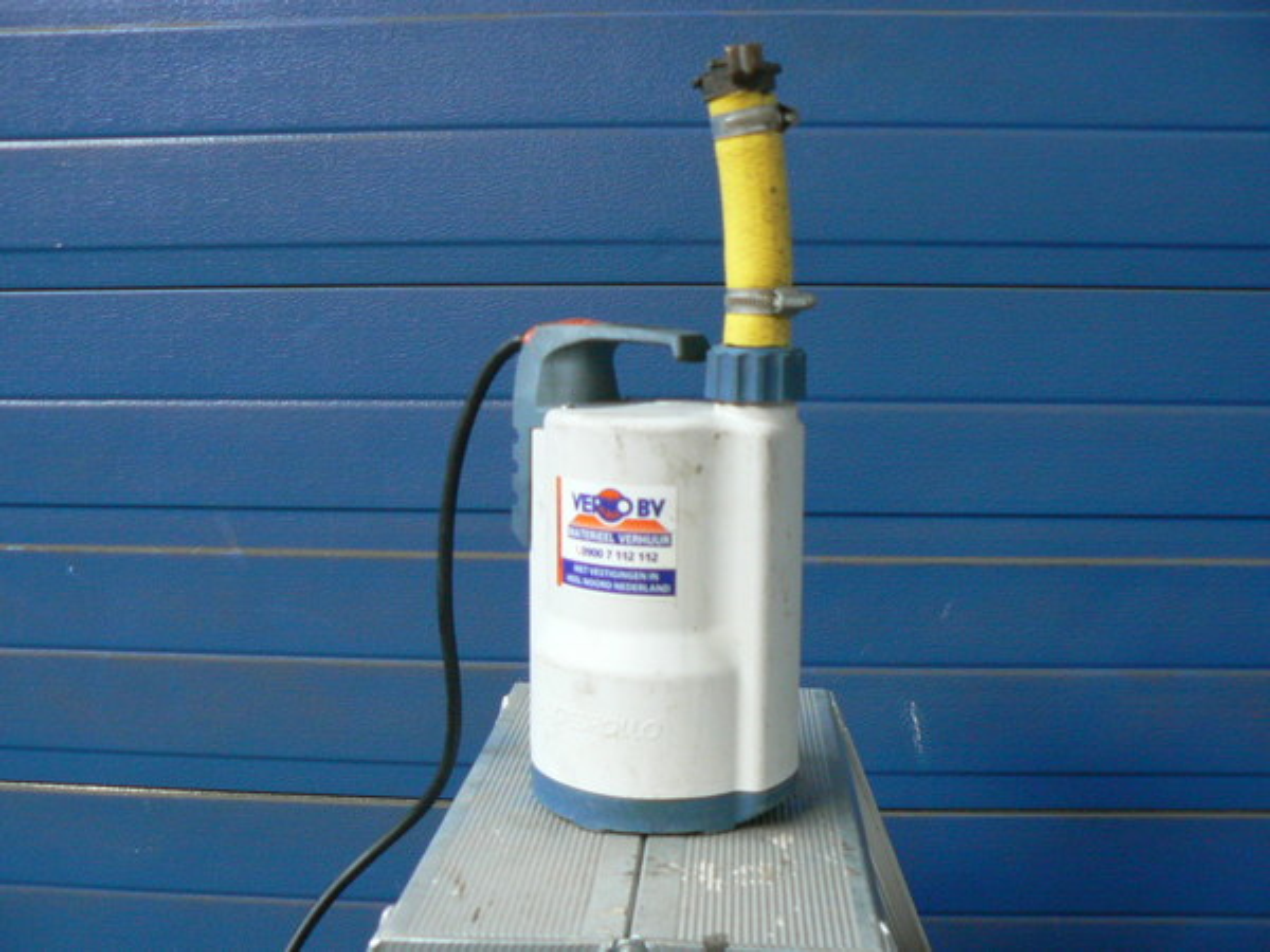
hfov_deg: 51.4
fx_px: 1321
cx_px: 635
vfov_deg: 39.7
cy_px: 476
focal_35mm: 36
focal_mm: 6
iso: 200
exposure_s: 1/15
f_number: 2.8
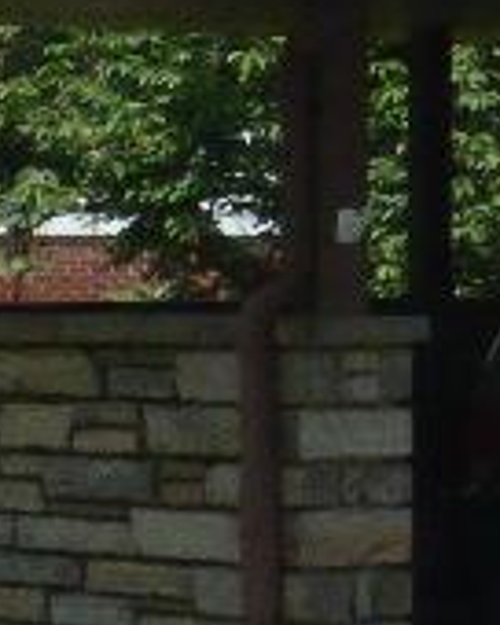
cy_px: 22
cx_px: 1618
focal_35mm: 248
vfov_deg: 7.8
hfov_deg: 5.7
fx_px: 4587
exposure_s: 1/1600
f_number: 6.3
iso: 400
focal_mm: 5.29
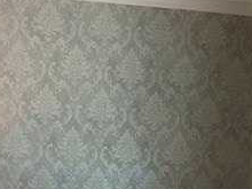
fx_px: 655
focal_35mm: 90
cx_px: 63
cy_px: 251
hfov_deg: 21.6
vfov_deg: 15.6
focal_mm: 3.3
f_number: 2.4
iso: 320
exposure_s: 1/60
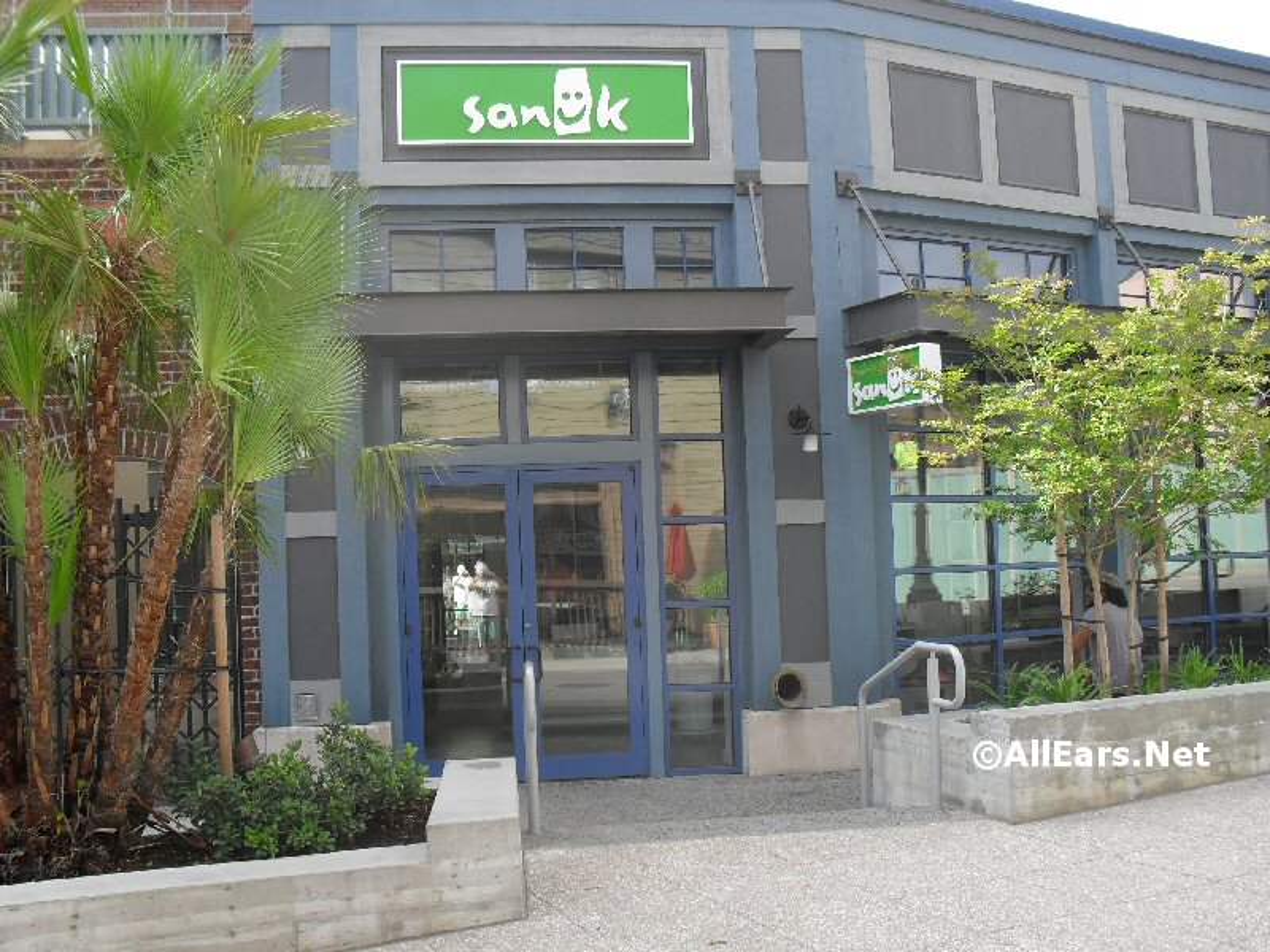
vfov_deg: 40.7
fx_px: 1284
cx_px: 635
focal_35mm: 35
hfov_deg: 52.6
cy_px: 476
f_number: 3.2
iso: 100
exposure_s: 1/350
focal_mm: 6.3
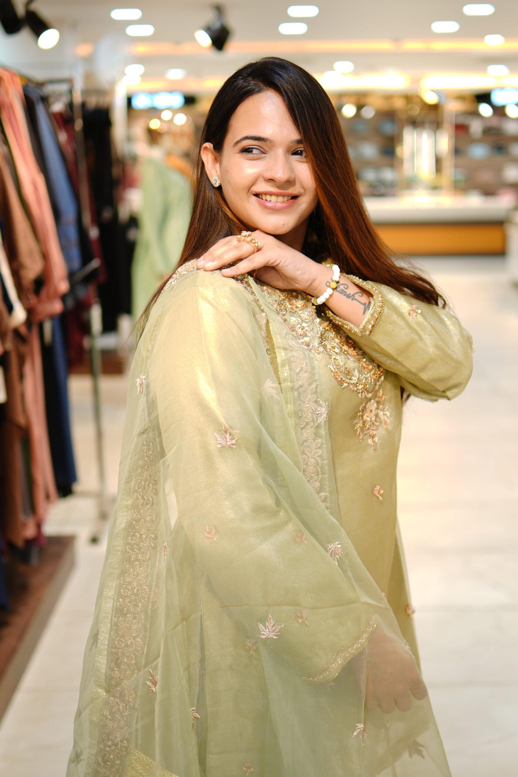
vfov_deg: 37.8
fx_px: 1133
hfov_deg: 25.8
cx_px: 259
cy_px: 388
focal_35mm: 52
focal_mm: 35
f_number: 1.8
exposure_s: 1/60
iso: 80
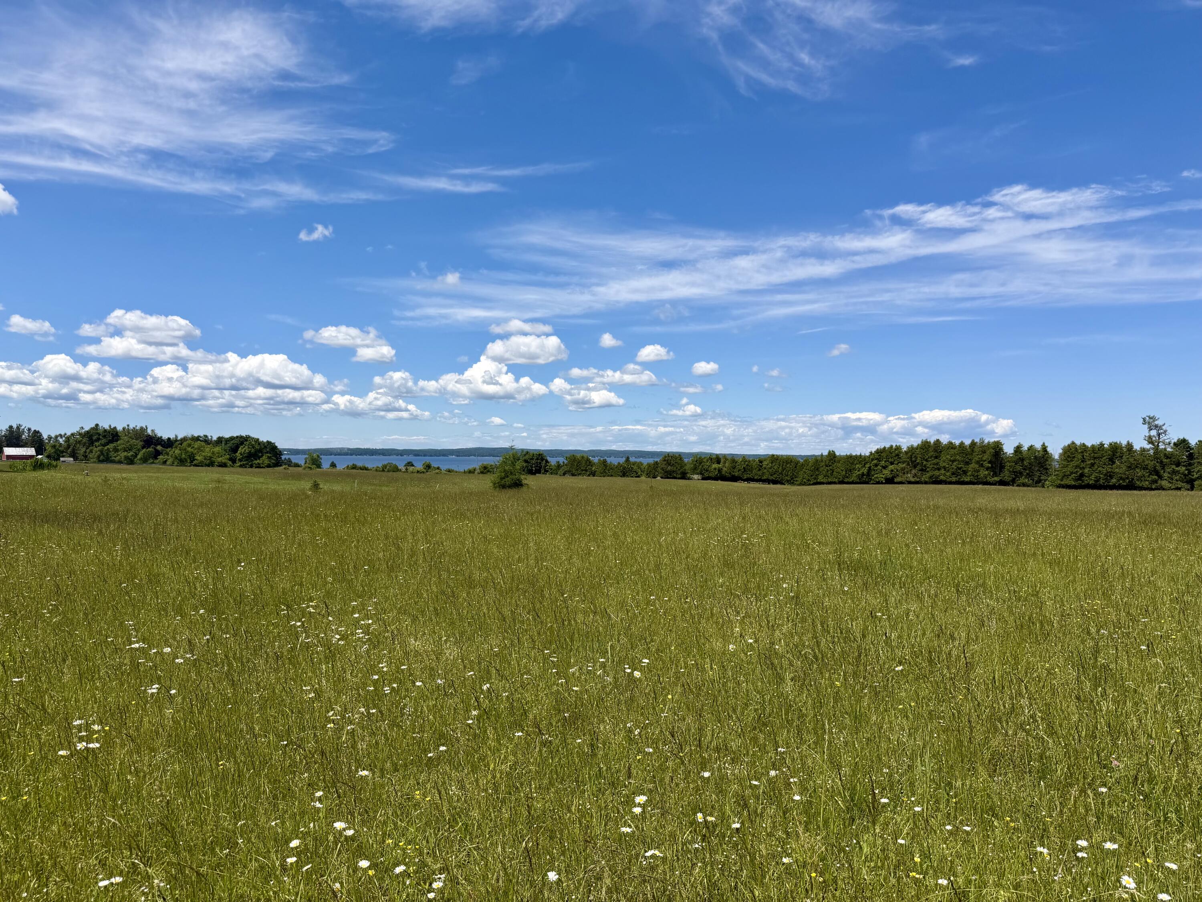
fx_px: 833
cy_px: 451
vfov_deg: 56.8
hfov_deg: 71.6
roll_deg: +0.1
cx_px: 601
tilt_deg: -0.3
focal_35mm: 24
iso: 80
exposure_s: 1/7353
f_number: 1.78
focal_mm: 6.76
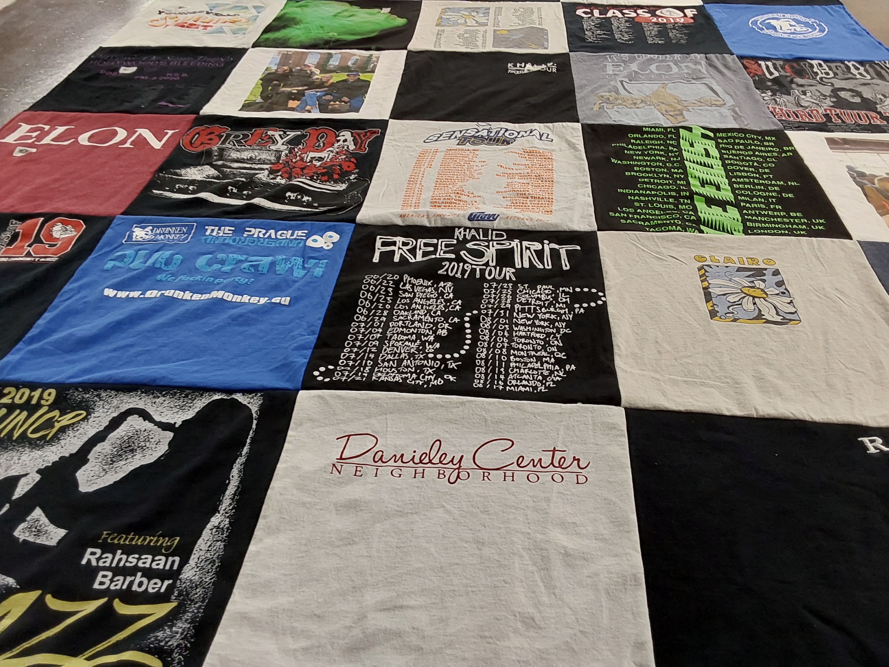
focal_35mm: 28
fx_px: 719
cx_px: 444
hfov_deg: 63.4
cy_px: 334
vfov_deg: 49.7
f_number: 1.9
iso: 100
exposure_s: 1/60
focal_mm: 2.91
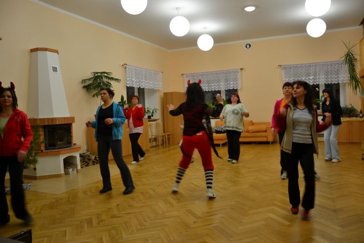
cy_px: 122
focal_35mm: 27
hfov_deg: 67.4
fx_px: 273
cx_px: 182
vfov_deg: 48.0
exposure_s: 1/30
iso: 400
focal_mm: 18
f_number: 3.5
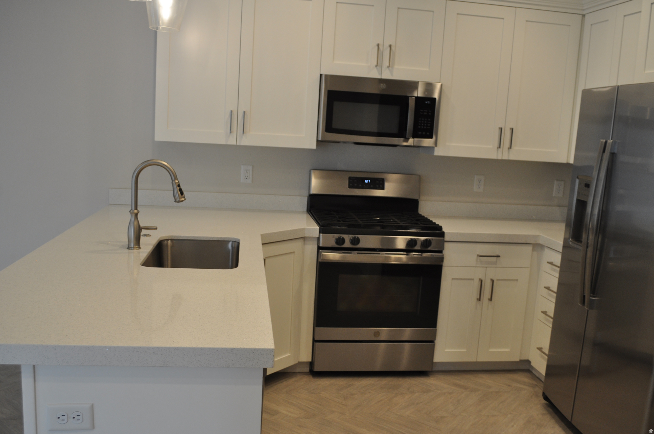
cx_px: 327
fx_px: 599
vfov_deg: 39.9
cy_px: 217
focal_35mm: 33
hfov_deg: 57.3
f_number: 4.5
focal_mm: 22
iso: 400
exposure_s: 1/80
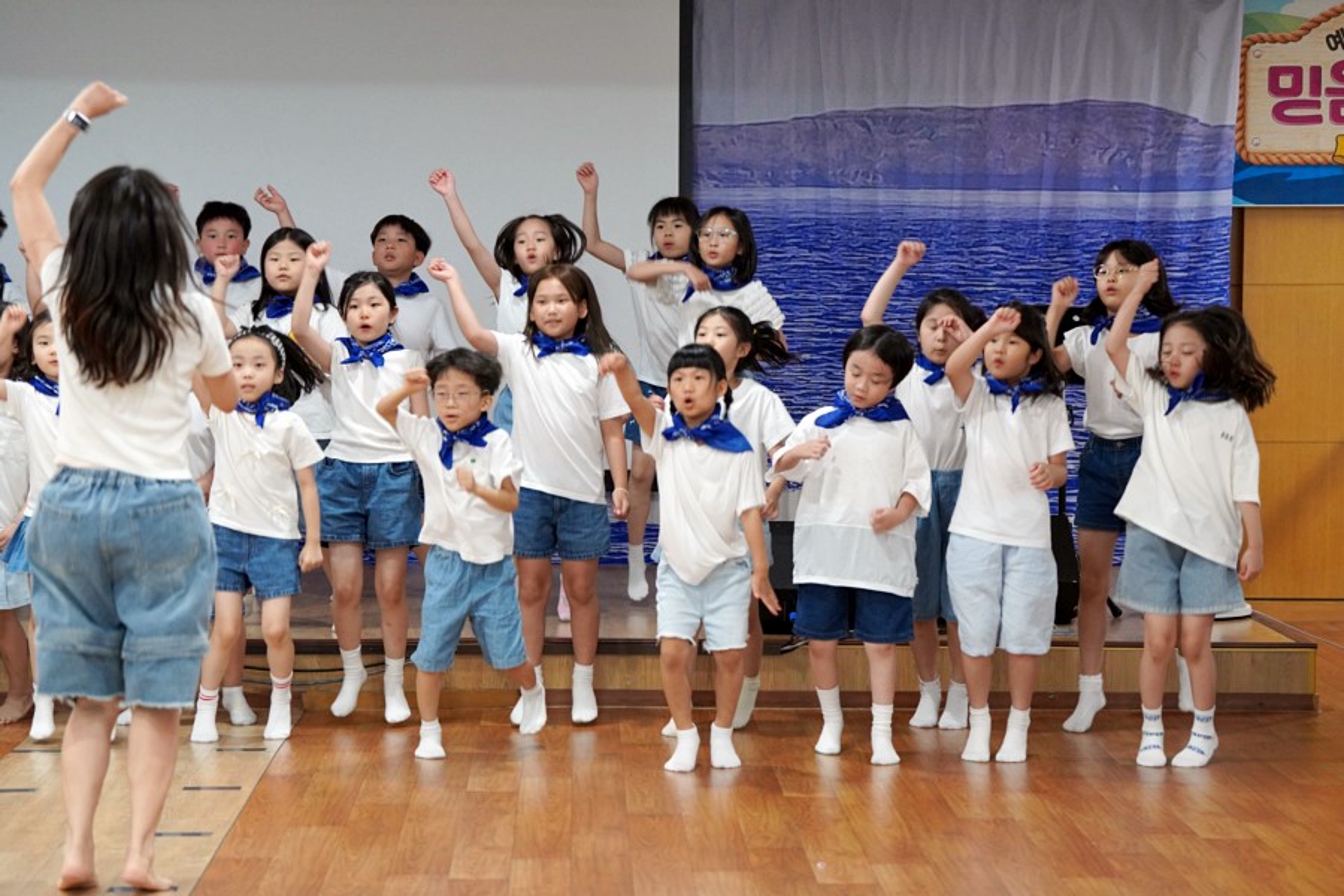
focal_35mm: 91
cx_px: 672
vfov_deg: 15.0
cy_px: 448
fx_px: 3397
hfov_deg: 22.4
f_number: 4
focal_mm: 91
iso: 3200
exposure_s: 1/160
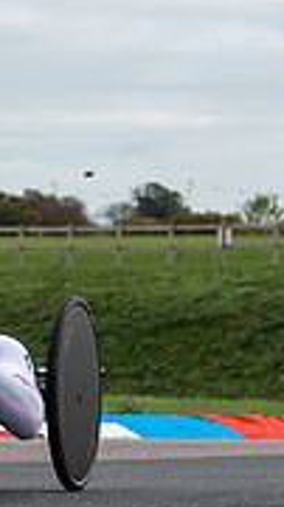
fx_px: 5526
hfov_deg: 2.9
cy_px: 766
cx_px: -437
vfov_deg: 5.2
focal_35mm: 412
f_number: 3.5
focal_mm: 47
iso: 100
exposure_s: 1/1000
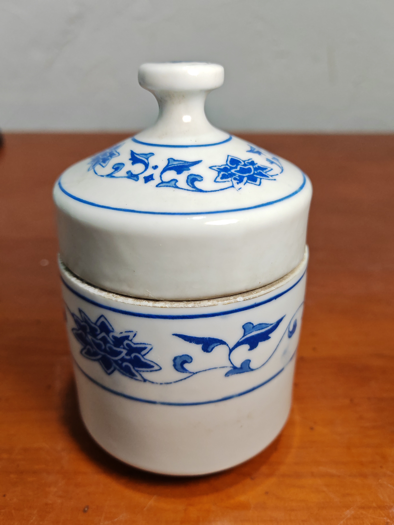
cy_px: 262
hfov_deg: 51.4
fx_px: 410
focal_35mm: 27
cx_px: 197
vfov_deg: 65.3
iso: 200
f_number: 1.9
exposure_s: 1/100
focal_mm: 5.52
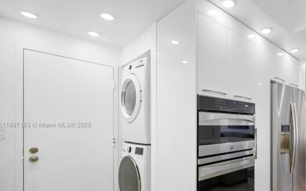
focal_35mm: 22
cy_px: 125
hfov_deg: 73.6
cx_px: 232
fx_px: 183
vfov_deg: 54.1
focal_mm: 14
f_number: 8
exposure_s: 1/3
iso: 100
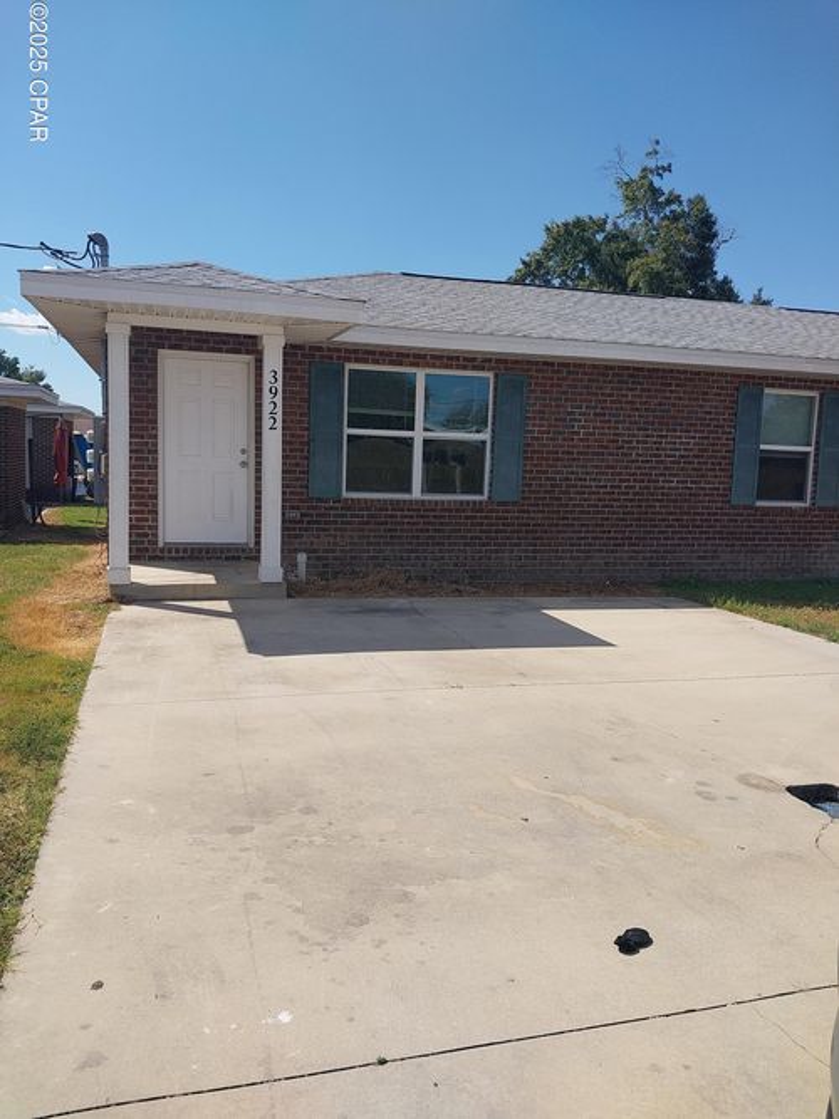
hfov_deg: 53.0
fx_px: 840
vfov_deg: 67.3
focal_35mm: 26
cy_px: 560
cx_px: 420
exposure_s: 1/1073
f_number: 1.8
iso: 20
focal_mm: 4
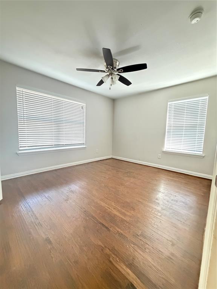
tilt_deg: -4.4
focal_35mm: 14
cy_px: 144
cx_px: 108
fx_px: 117
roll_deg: -2.4
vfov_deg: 102.1
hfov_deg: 85.7
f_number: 2.2
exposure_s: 1/36
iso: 1600
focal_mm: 2.22
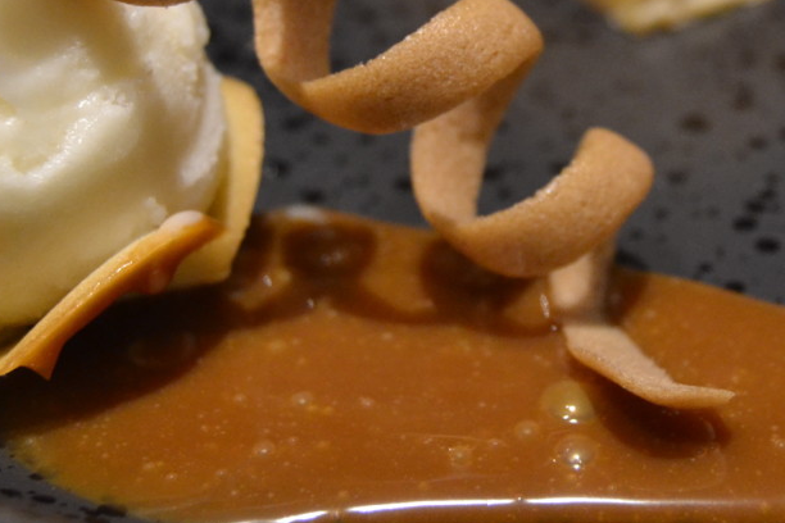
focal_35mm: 69
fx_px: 1504
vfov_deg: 19.6
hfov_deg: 29.1
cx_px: 498
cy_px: 135
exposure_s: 1/60
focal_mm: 22
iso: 2000
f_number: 3.5
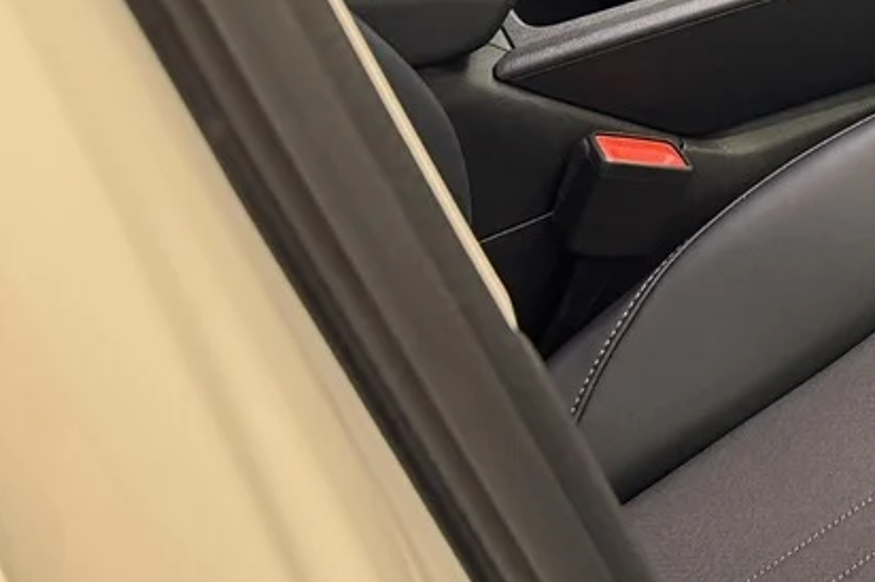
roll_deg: -4.5
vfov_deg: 13.9
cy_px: -15
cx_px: 1387
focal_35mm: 97
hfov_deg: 18.2
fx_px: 2356
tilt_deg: -30.5
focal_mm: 6.76
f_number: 1.78
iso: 320
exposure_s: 1/60
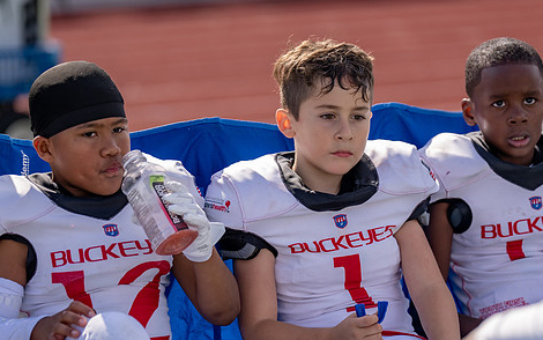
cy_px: 204
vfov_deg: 6.8
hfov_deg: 10.8
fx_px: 2872
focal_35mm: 194
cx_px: 305
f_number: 2.8
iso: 160
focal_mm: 144
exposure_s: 1/2500
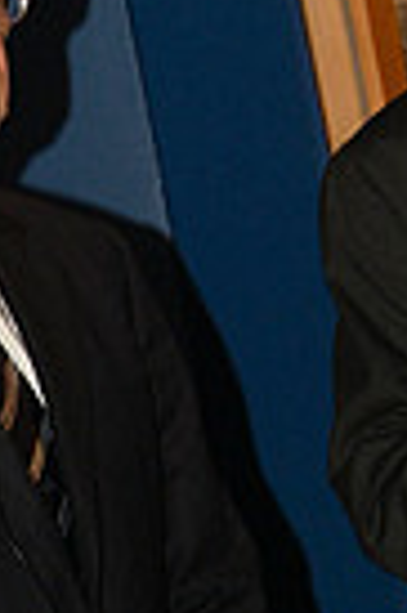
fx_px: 4692
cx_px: 161
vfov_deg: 7.5
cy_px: 112
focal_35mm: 276
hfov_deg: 5.0
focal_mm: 56
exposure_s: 1/20
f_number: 8
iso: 800
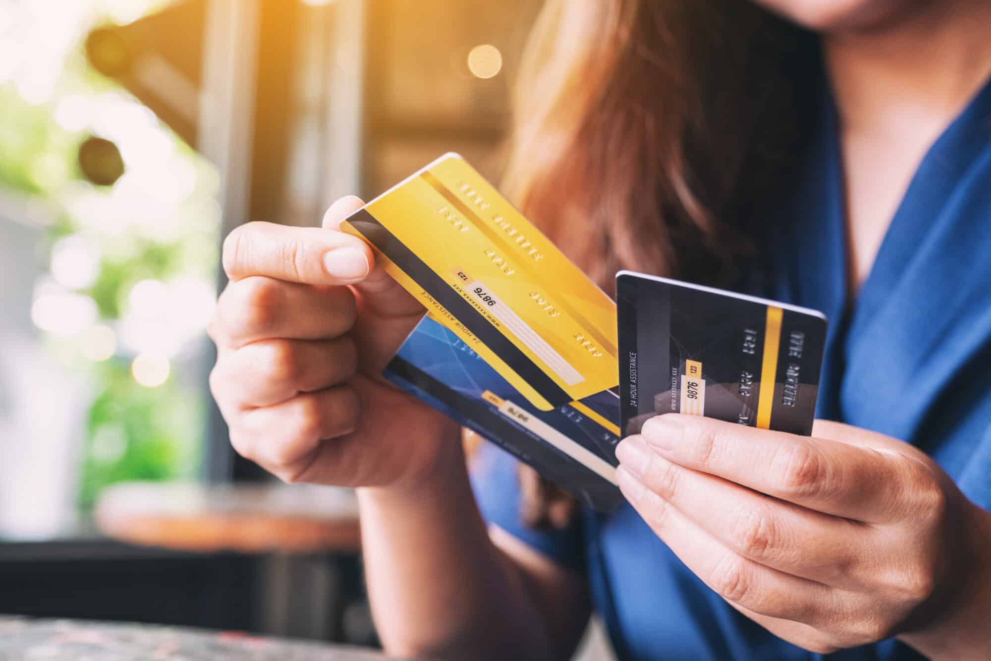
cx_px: 496
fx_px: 1211
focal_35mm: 44
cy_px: 330
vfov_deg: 30.5
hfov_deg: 44.5
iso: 400
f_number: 2.8
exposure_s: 1/40
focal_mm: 29.2
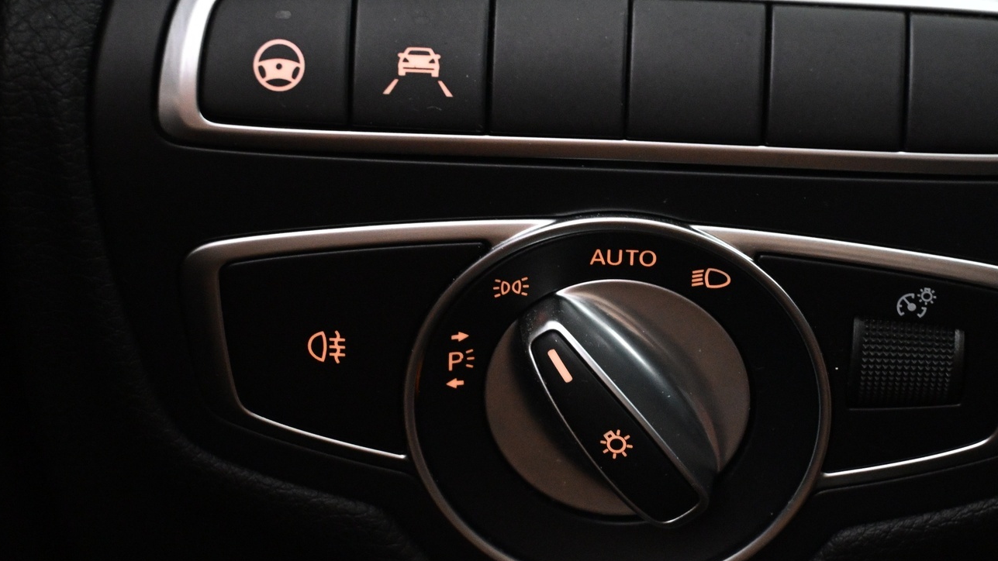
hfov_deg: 24.4
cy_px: 244
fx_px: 2302
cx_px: 609
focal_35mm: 87
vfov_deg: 13.9
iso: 4000
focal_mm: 44
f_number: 6
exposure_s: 1/13
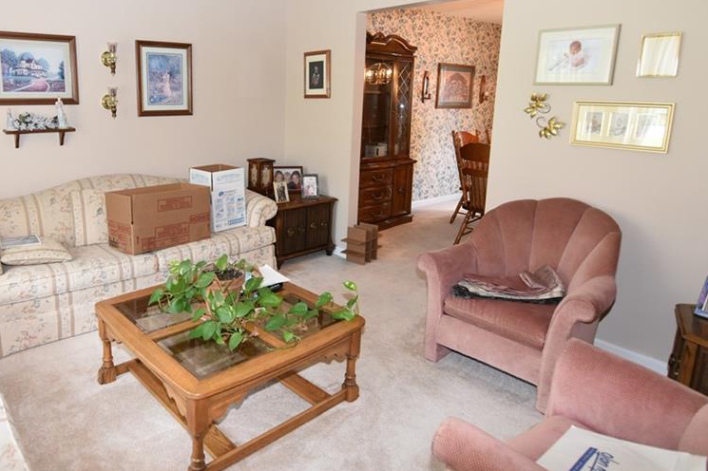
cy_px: 185
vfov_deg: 55.2
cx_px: 258
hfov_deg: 75.3
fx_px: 446
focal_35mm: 23
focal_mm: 11
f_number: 3.5
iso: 800
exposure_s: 1/60
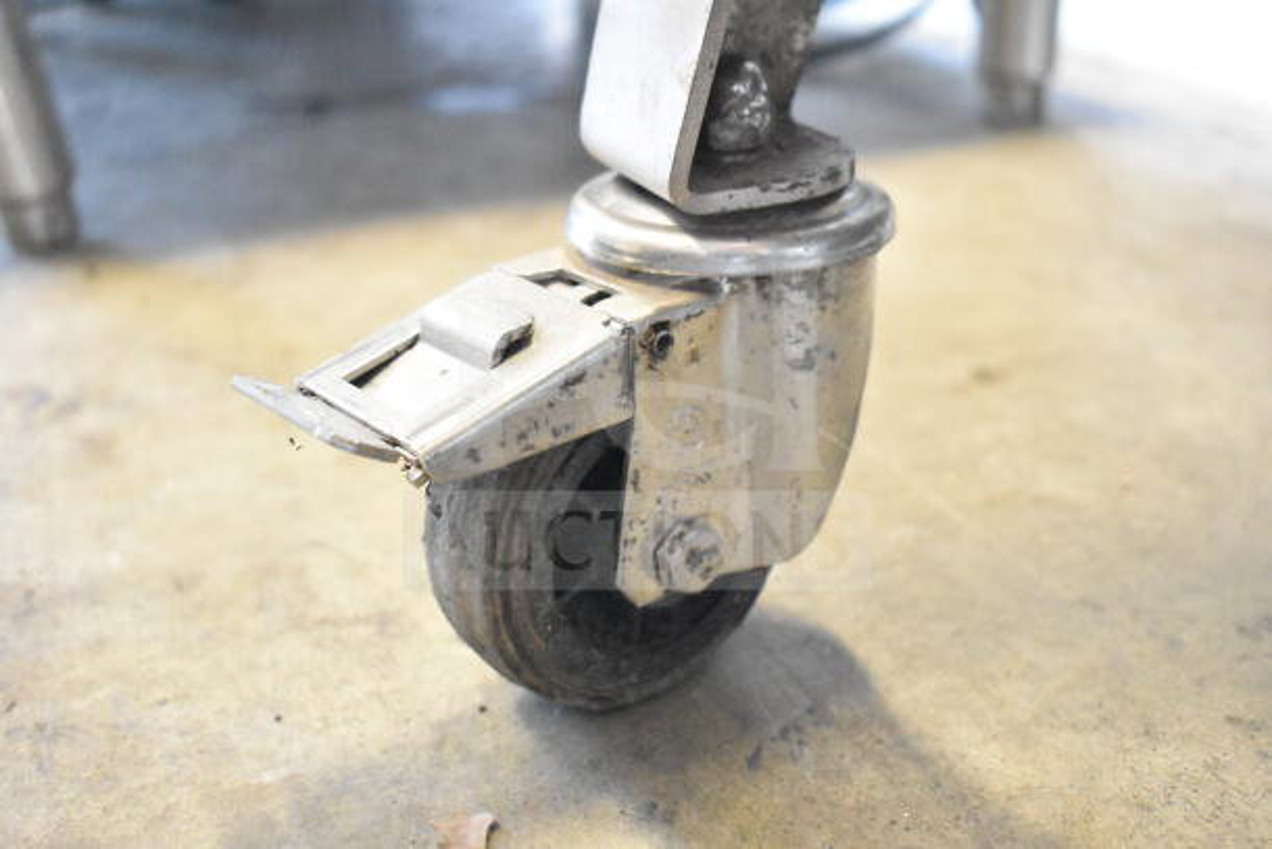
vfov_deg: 28.1
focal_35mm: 48
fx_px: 1696
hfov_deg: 41.1
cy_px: 424
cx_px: 636
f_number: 4.5
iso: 11400
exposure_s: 1/50
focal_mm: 32
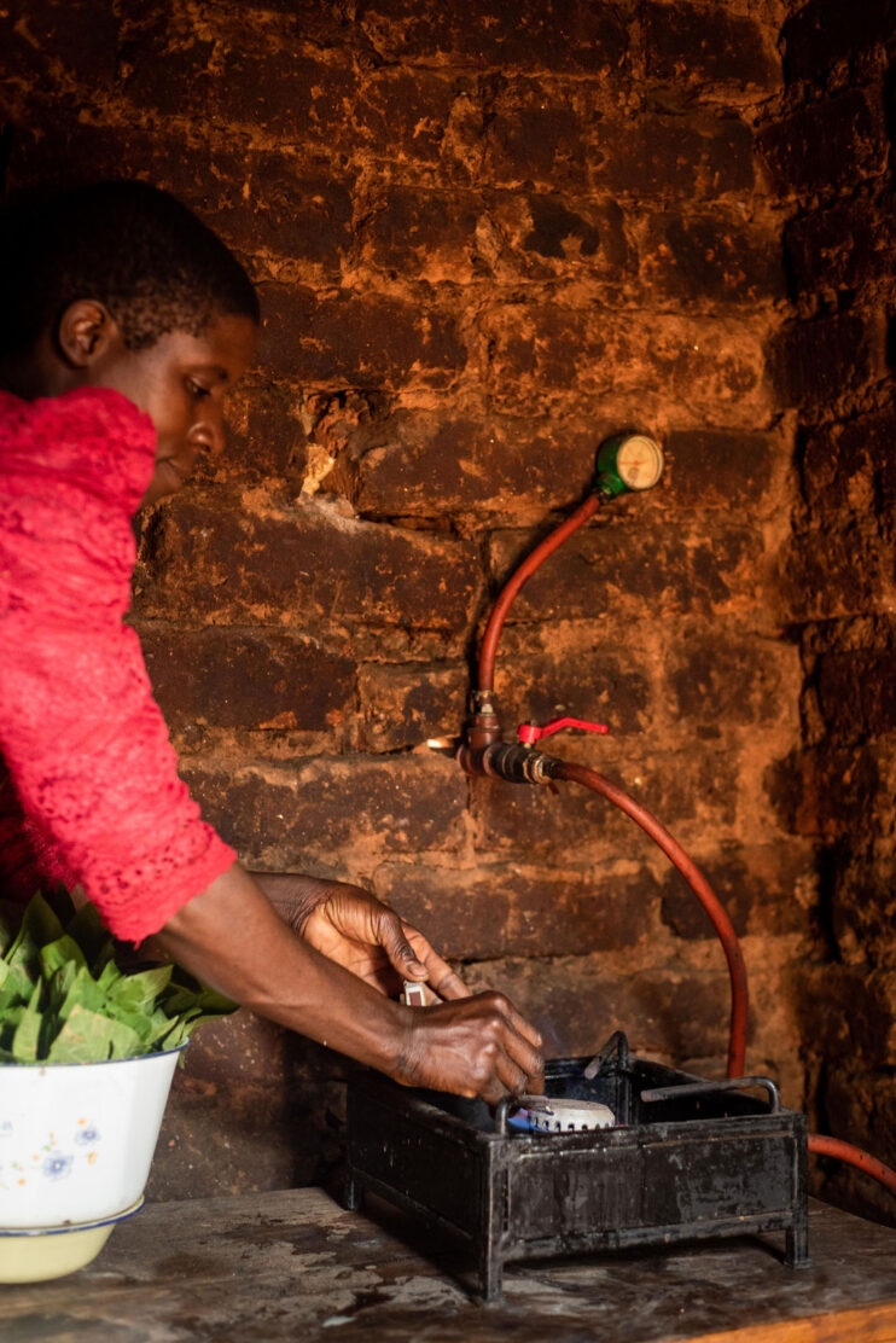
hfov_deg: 27.0
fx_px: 1865
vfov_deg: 39.6
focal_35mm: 50
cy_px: 672
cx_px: 448
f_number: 2.8
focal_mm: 50
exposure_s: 1/200
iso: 1100
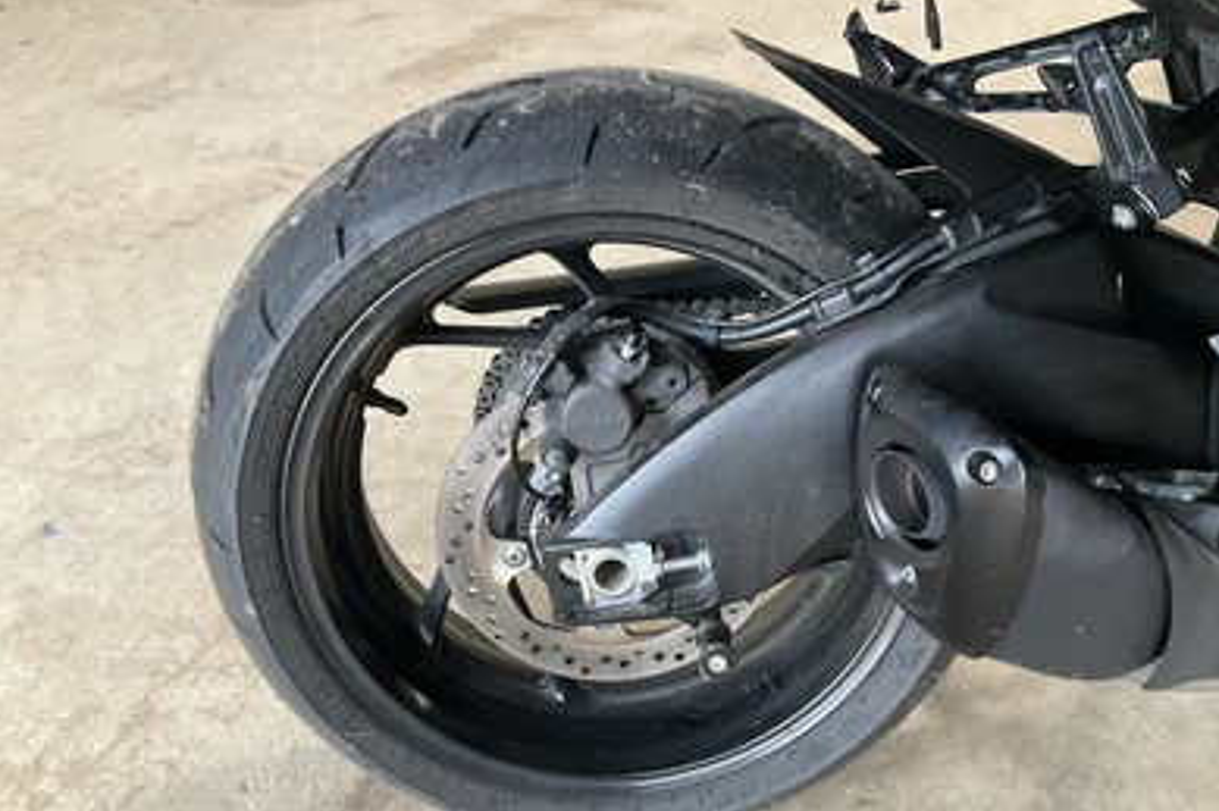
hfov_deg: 60.3
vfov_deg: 42.3
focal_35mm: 31
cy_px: 432
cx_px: 620
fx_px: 1049
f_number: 1.8
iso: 320
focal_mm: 3
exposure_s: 1/60
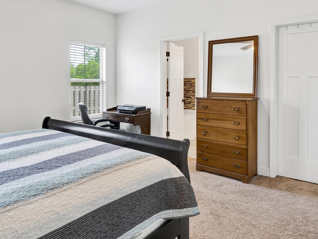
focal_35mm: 26
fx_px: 239
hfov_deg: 66.5
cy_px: 83
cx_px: 123
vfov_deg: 52.2
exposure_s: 1/25
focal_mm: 14
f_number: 11
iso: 400
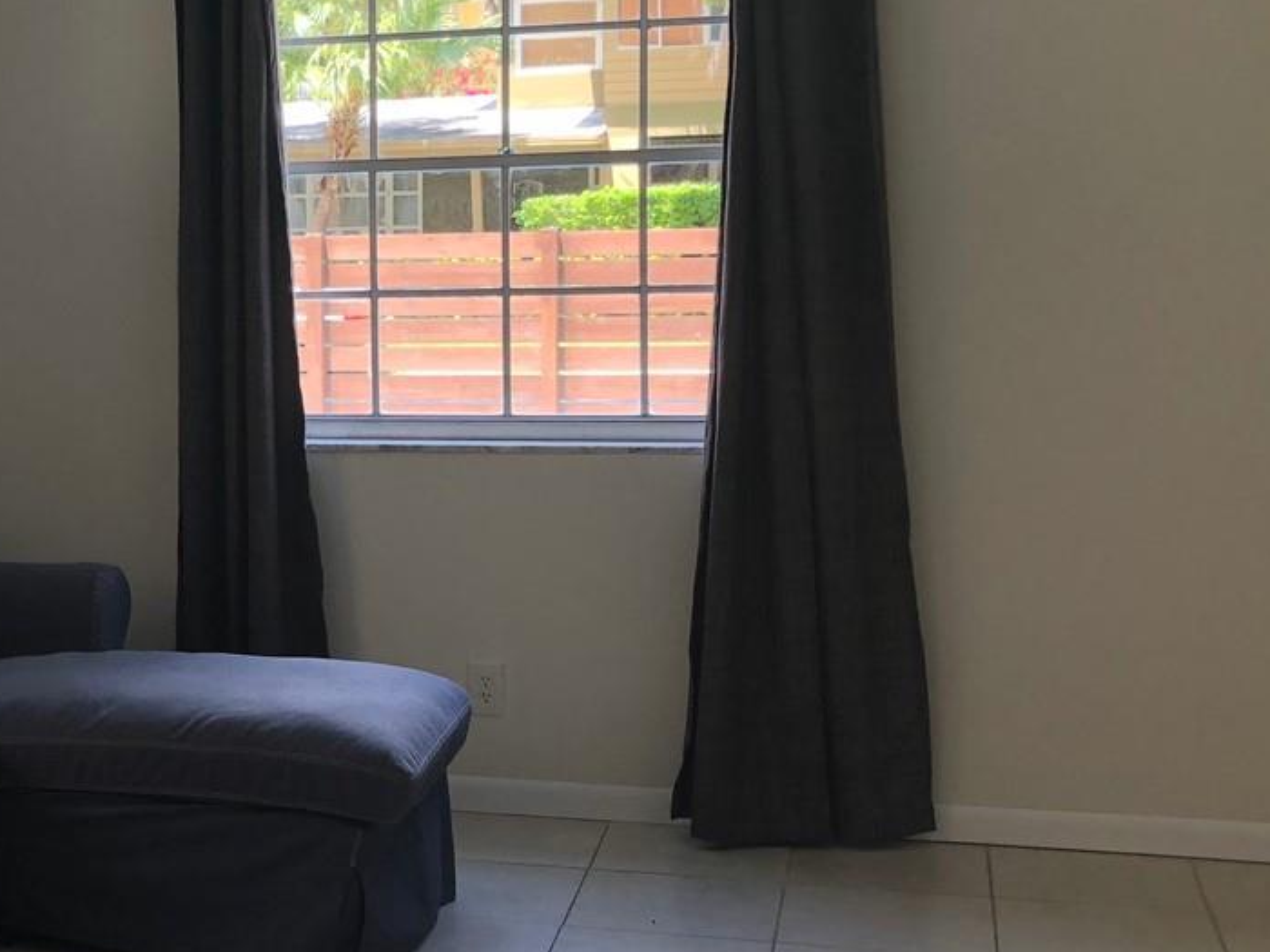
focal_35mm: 64
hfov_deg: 29.0
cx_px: 118
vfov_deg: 22.9
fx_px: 2348
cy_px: 432
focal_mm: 3.99
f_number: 1.8
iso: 40
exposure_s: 1/120
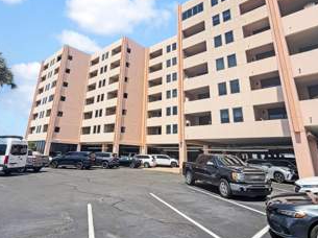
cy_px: 88
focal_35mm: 22
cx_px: 145
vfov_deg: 60.1
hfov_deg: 76.3
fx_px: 202
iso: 20
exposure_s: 1/1235
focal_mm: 2.22
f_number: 2.2
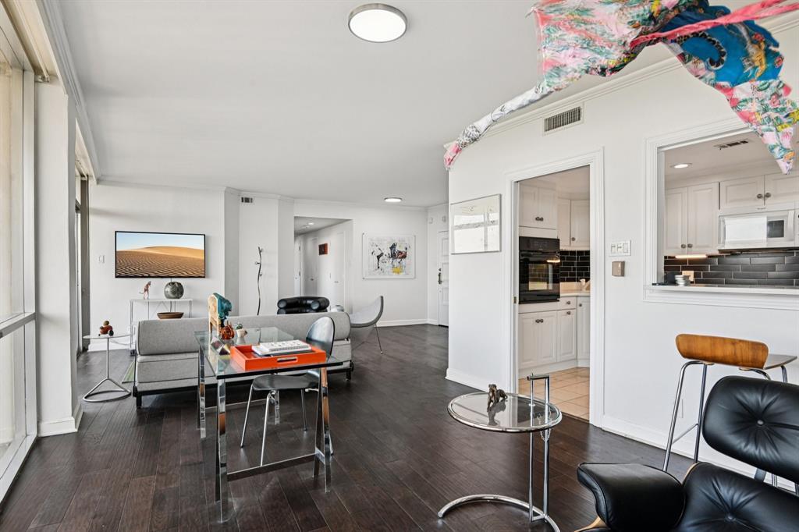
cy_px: 266
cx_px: 400
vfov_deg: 64.5
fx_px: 422
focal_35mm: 19
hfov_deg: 86.9
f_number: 8
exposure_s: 1/50
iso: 400
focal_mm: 19
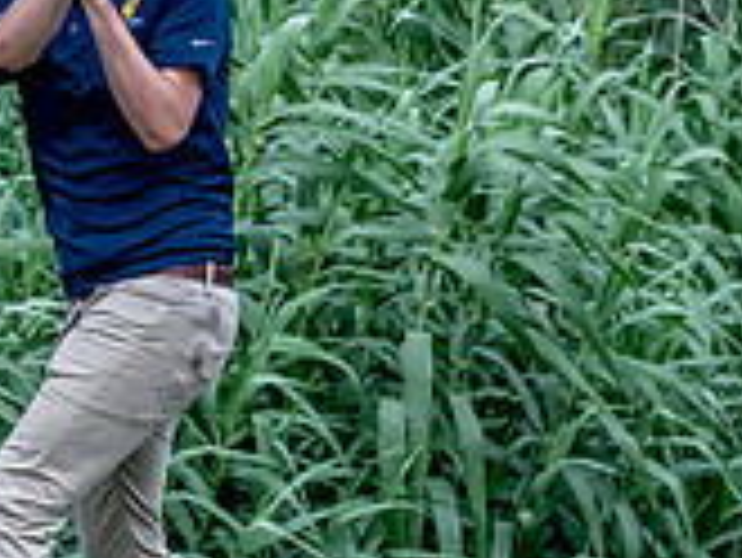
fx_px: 24990
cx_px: 153
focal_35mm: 1165
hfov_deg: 1.7
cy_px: 61
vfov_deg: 1.3
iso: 1400
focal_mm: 230
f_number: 5.6
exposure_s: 1/2000
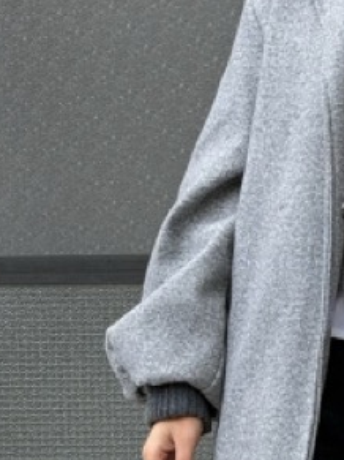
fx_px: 2798
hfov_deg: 7.0
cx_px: 181
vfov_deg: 9.3
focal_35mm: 211
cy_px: 528
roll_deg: +0.0
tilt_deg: -6.2
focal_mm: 6.76
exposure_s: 1/60
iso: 125
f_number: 1.78
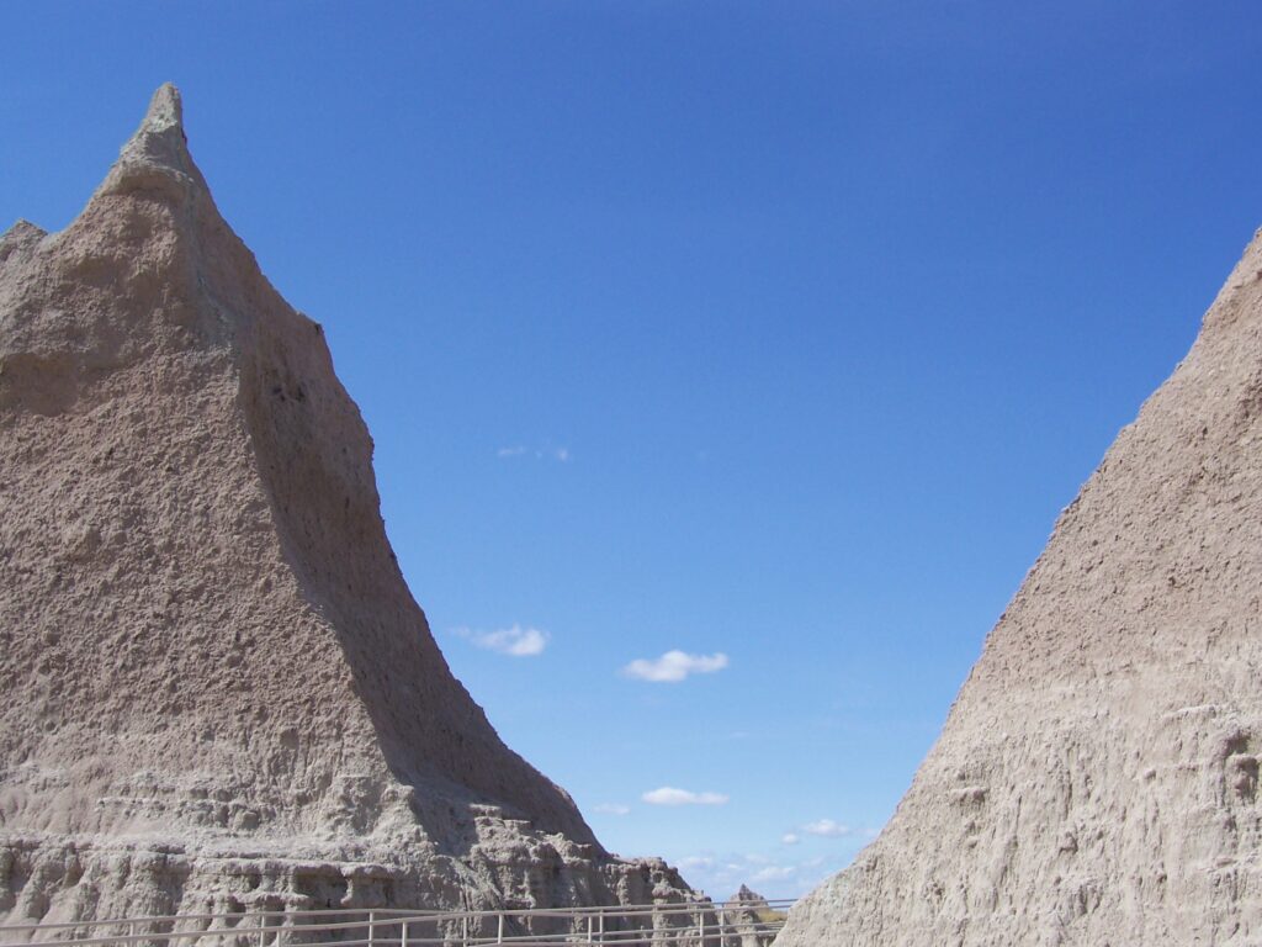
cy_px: 474
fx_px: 1531
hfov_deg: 44.8
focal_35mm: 42
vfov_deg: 34.3
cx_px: 631
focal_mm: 7
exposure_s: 1/500
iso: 80
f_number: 5.6
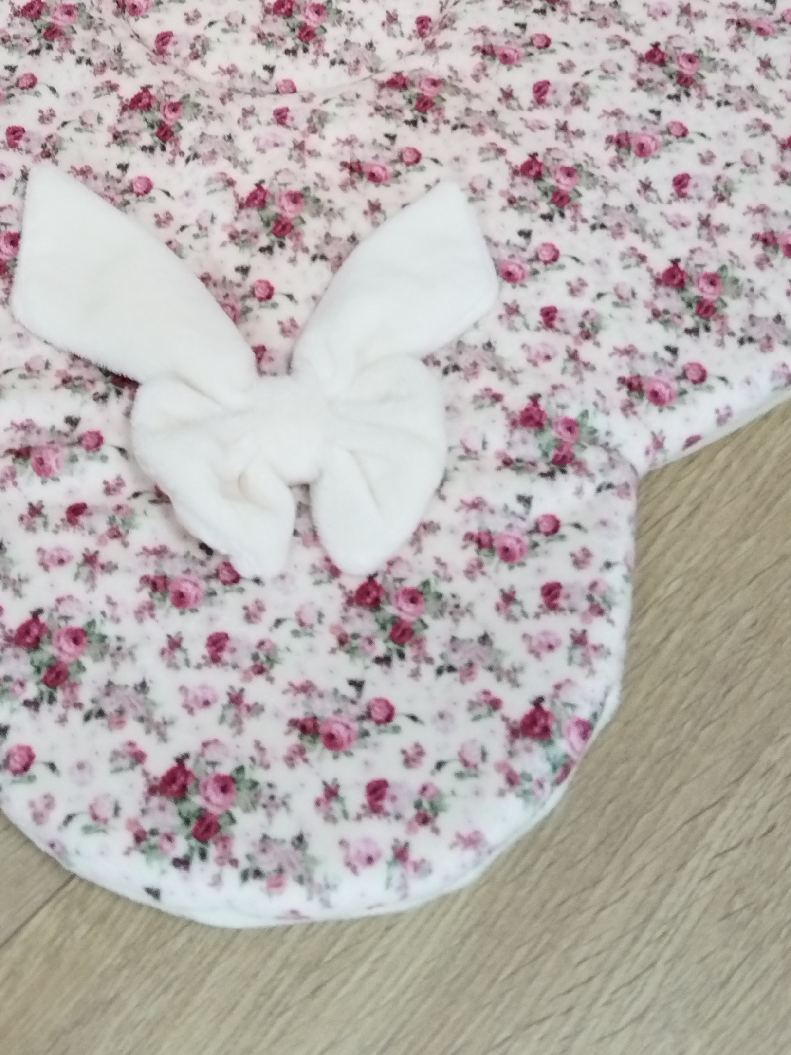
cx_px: 310
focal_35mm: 48
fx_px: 1463
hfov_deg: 30.2
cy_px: 156
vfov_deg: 37.7
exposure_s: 1/33.3
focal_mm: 4.95
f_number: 1.9
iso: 800
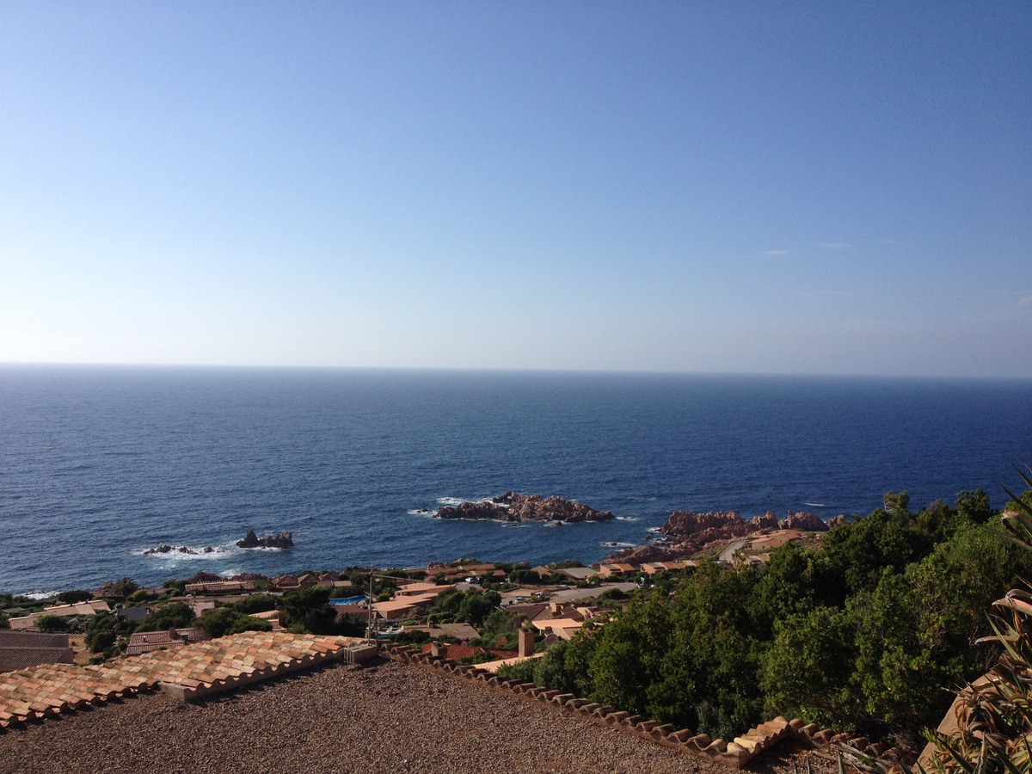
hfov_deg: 52.6
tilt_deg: -4.4
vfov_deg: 40.7
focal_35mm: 35
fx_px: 1043
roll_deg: -0.5
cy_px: 387
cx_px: 516
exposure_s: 1/2513
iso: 50
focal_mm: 4.28
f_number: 2.4
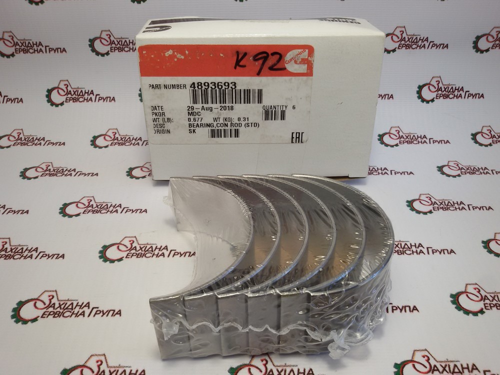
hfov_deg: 58.4
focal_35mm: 31
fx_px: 448
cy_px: 188
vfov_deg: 45.4
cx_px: 250
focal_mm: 2.93
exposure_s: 1/100
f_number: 2.4
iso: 40
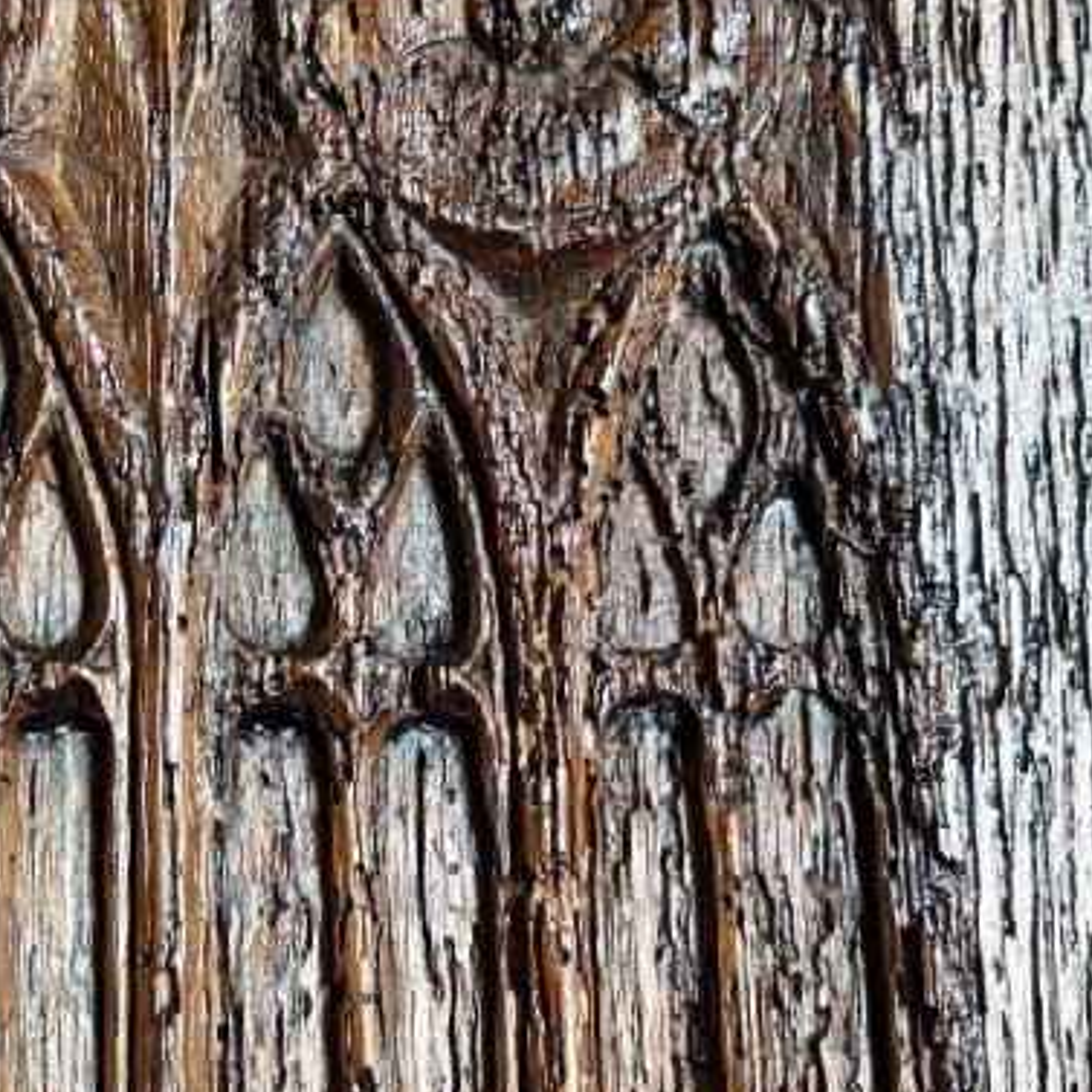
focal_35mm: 70
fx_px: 2498
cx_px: 235
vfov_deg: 24.6
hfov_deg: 24.3
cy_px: 613
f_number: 1.6
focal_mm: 5.96
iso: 500
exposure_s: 1/57
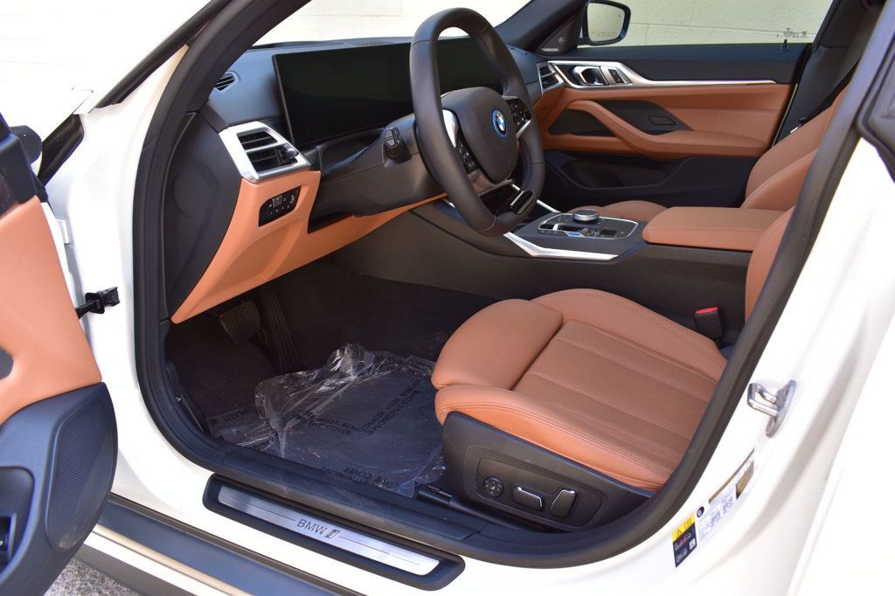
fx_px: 671
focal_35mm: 27
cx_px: 448
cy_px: 298
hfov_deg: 67.4
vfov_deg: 47.9
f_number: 7.1
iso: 400
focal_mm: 18
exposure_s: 1/40
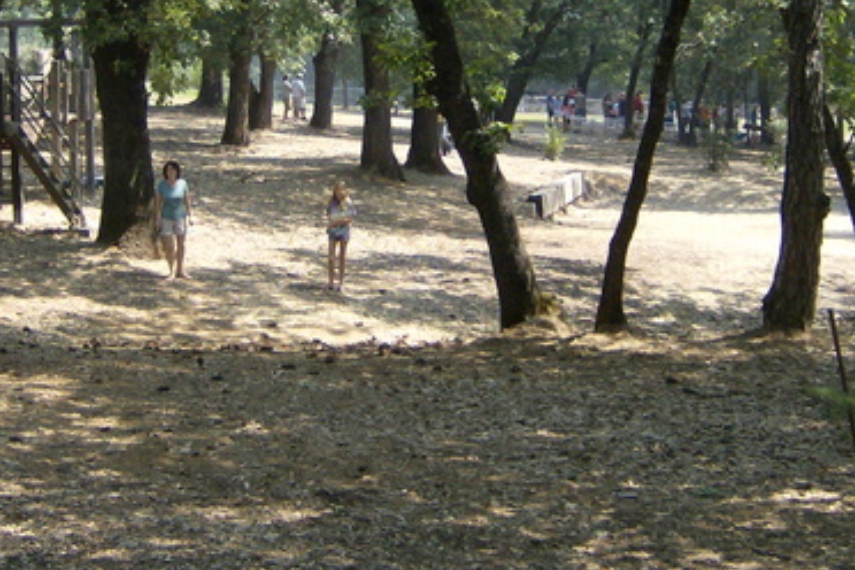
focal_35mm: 79
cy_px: 99
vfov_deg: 17.1
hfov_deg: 25.6
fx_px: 1876
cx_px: 302
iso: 100
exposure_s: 1/358
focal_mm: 6
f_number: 2.8
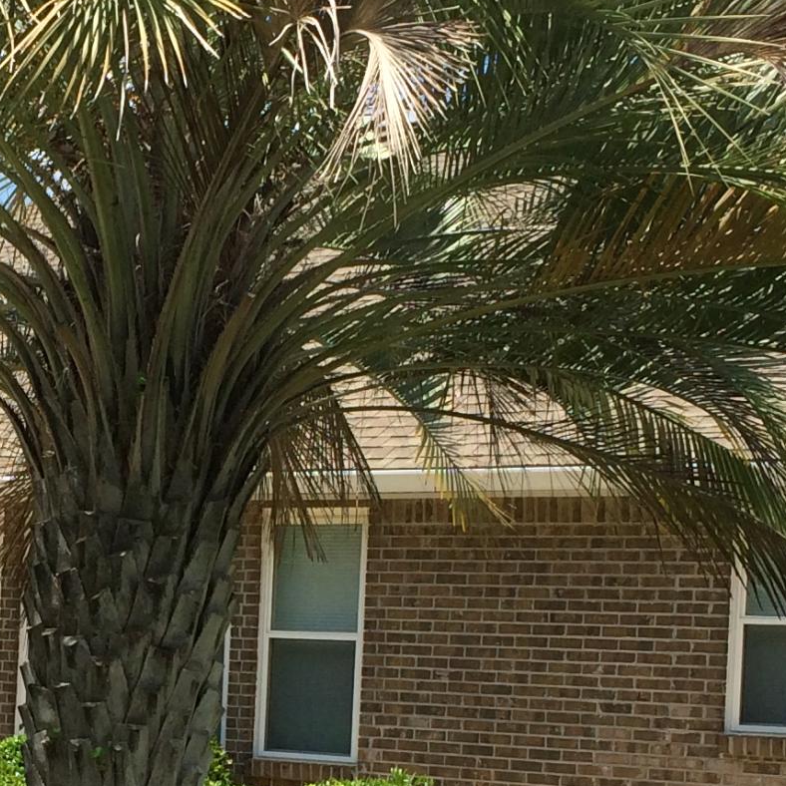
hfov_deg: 17.0
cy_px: 707
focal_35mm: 101
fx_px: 2595
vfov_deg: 17.0
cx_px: 60
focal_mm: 4.12
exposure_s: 1/1953
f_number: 2.2
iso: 40
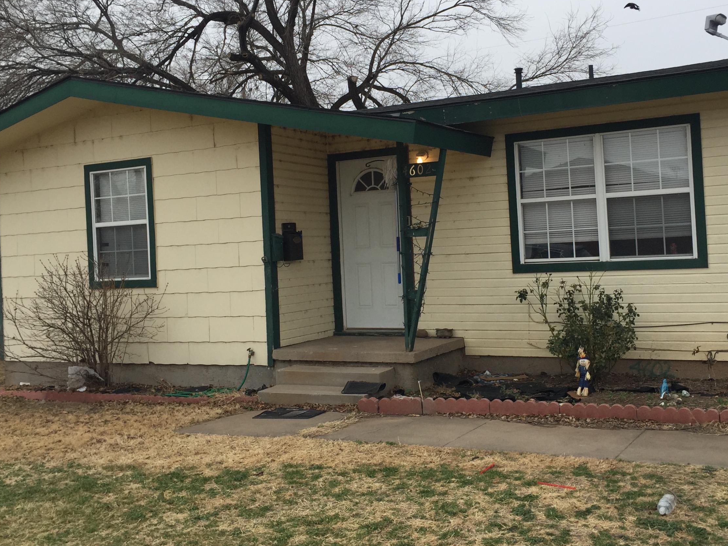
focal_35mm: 39
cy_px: 253
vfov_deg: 36.8
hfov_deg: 47.7
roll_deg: +1.4
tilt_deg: +0.3
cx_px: 417
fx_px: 820
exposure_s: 1/1319
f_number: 2.2
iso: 32
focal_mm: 4.15
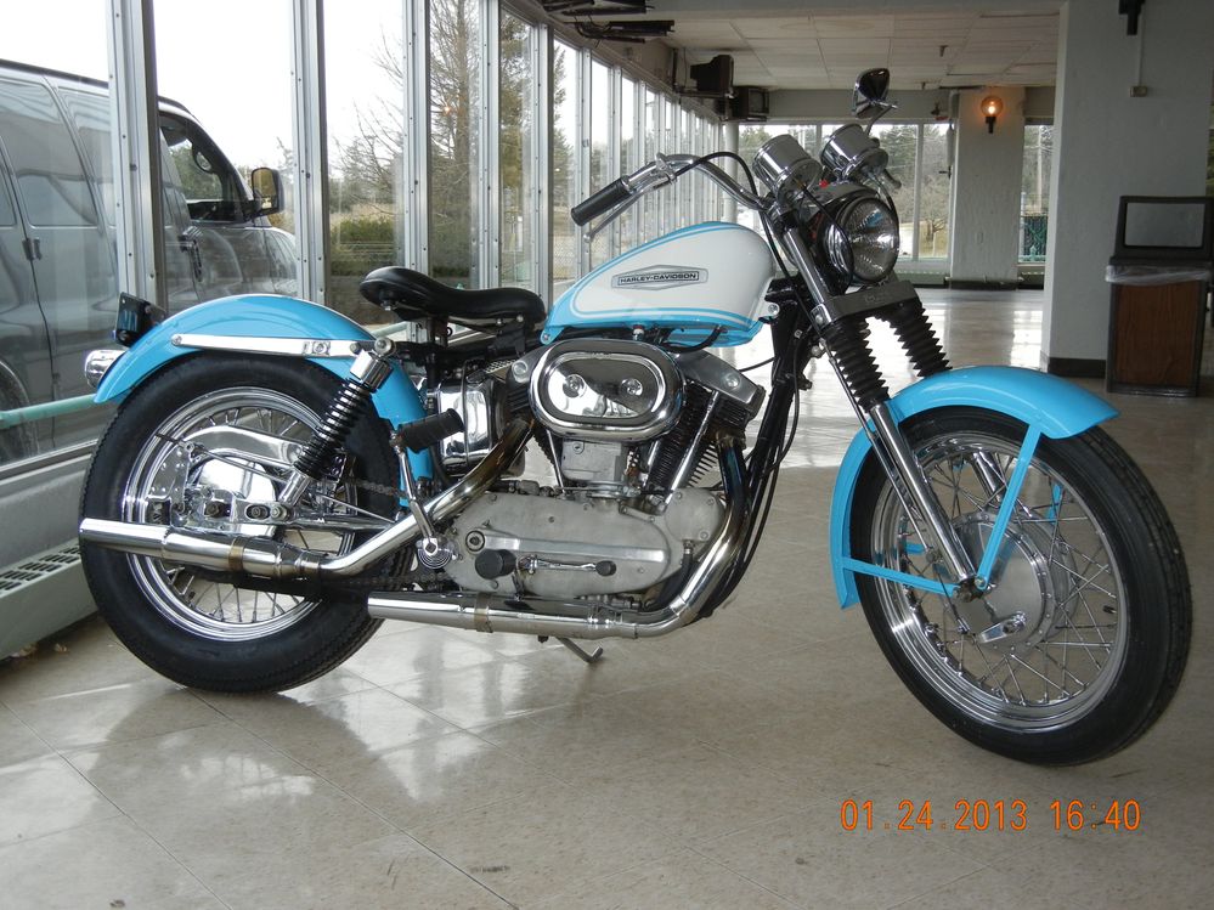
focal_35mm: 39
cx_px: 607
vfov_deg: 36.8
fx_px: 1368
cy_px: 455
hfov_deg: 47.9
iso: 230
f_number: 3.7
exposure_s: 1/110
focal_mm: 7.1
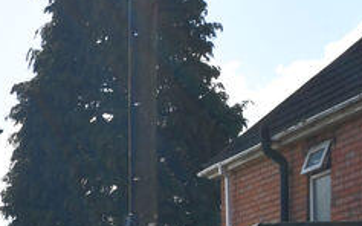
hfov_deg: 17.7
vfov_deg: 12.5
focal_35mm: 97
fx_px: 957
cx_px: -266
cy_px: 378
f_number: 8
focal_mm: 15
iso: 100
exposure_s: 1/250
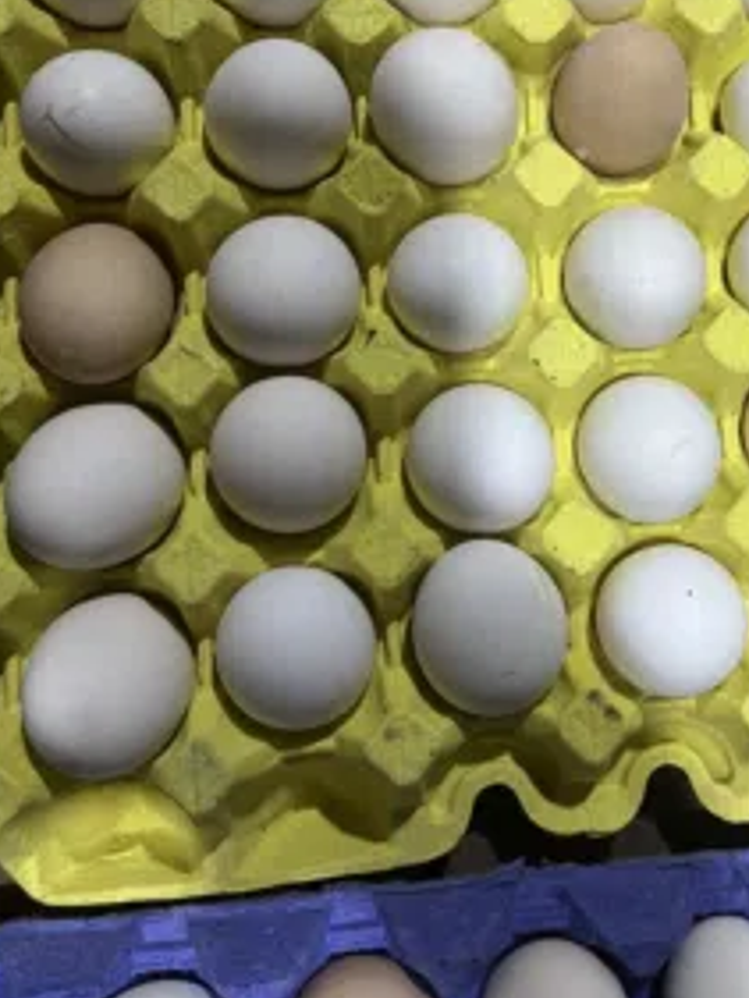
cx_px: 508
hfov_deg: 38.2
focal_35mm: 37
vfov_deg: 49.4
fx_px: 1067
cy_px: 345
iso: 250
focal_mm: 5.1
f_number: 1.6
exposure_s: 1/60
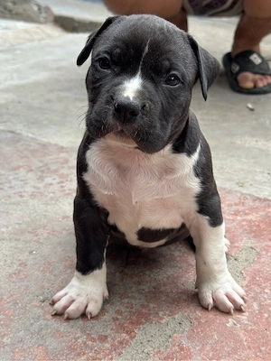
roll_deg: -2.7
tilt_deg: -19.8
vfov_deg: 39.7
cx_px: 136
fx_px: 501
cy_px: 180
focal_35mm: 48
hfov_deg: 30.3
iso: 64
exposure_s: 1/278
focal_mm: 6.76
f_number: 1.78
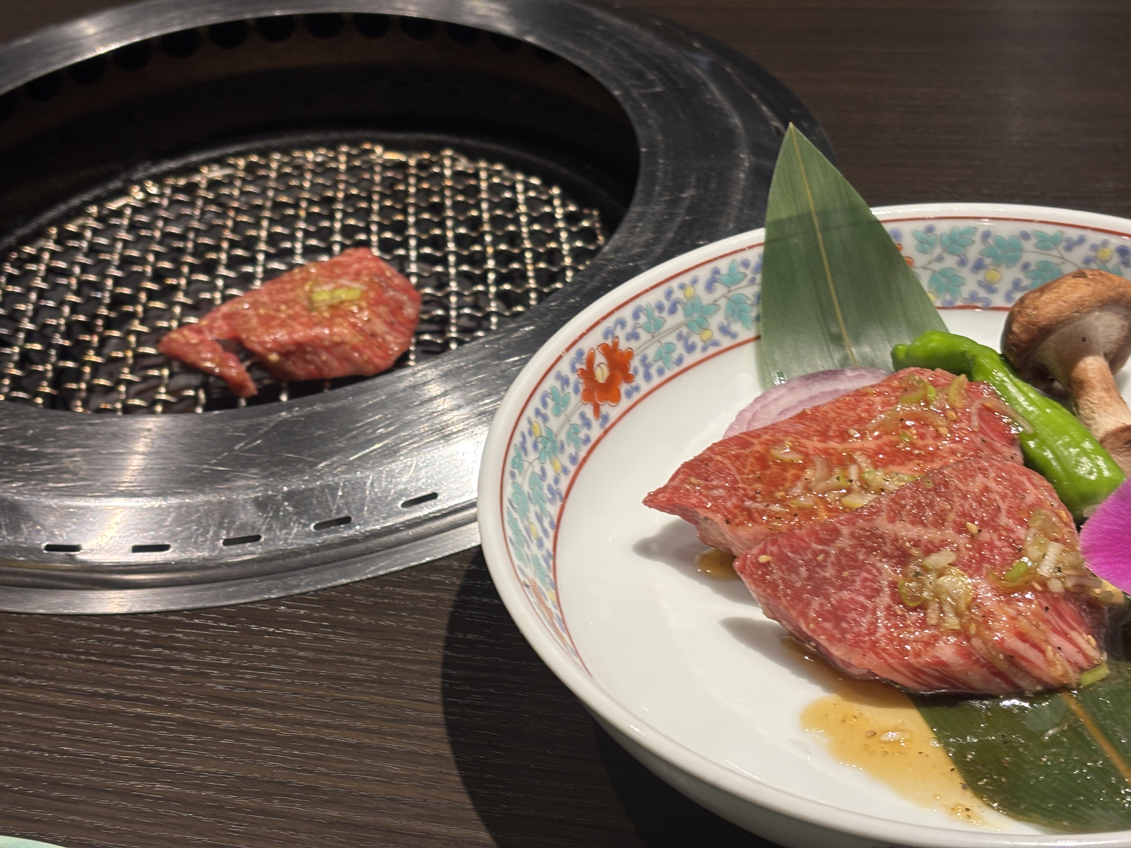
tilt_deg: -35.5
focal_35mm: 52
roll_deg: +6.0
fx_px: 1699
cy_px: 424
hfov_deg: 36.8
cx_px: 566
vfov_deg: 28.0
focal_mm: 5.96
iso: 50
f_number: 1.6
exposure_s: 1/50
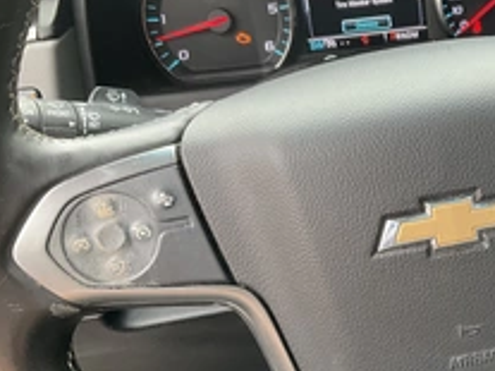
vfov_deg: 26.0
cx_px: 428
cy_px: 237
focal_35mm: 56
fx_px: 800
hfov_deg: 32.9
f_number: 1.8
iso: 80
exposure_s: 1/60
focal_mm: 3
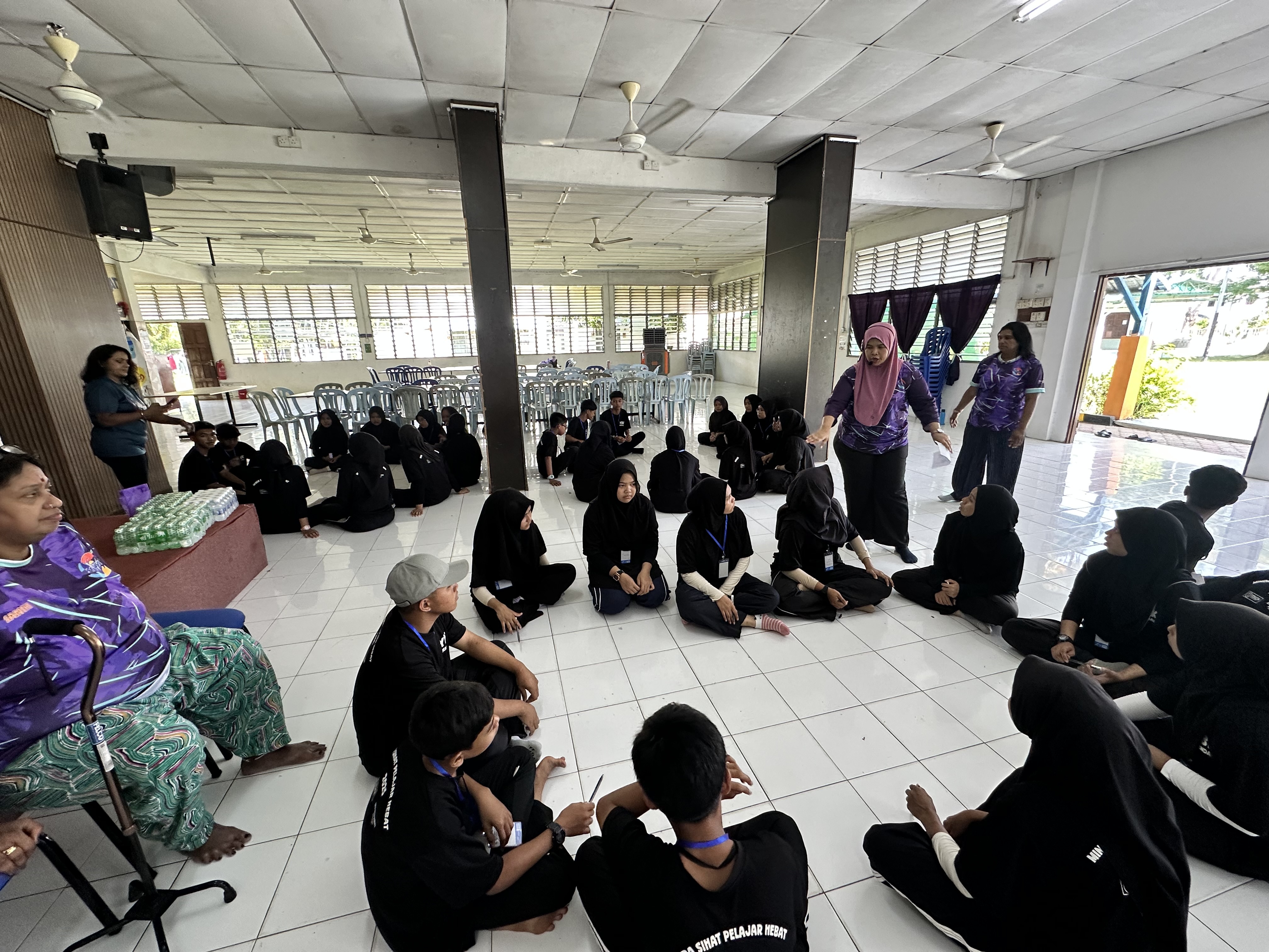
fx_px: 513
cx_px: 634
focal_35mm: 14
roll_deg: +0.3
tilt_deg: -15.7
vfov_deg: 85.7
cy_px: 476
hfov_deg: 102.1
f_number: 2.2
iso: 125
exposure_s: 1/99
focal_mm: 2.22
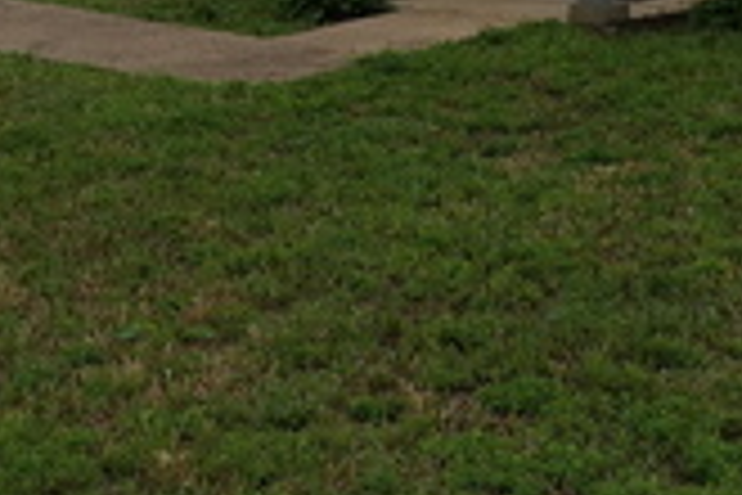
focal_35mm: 91
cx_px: 881
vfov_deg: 13.3
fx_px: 1875
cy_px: -446
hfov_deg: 20.9
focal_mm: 7.6
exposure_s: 1/640
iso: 125
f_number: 4
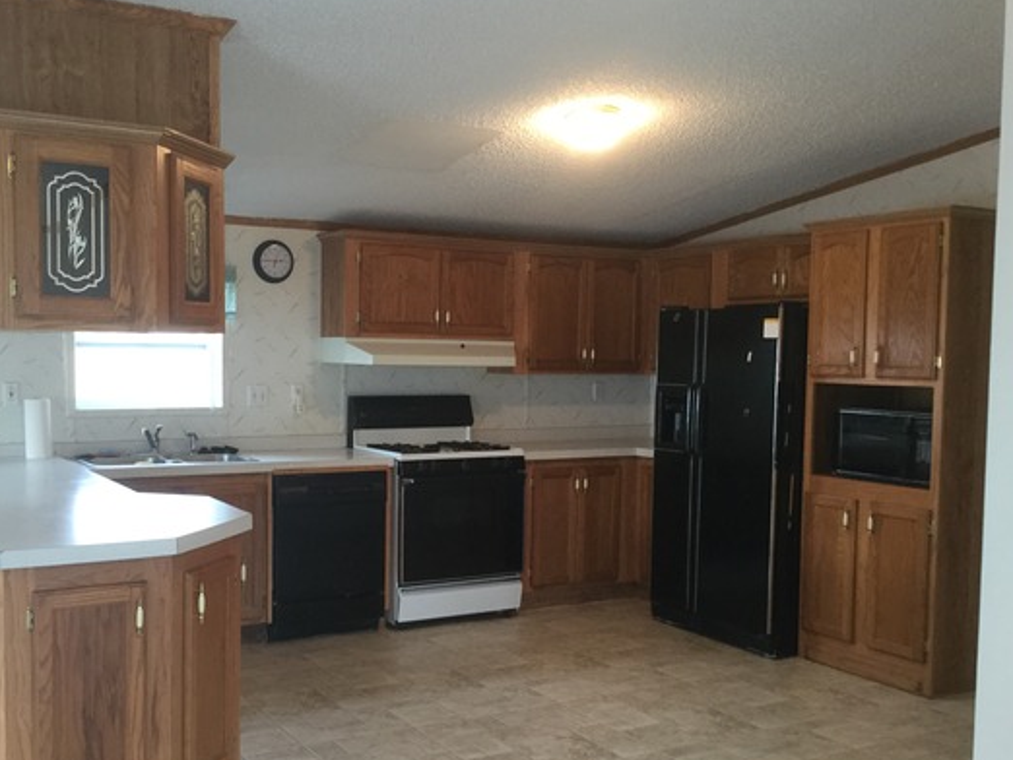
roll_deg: -1.8
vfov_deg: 37.7
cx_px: 427
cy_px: 417
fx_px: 1113
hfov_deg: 48.8
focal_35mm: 38
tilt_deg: -3.6
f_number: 2.4
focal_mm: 3.3
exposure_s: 1/30
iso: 80
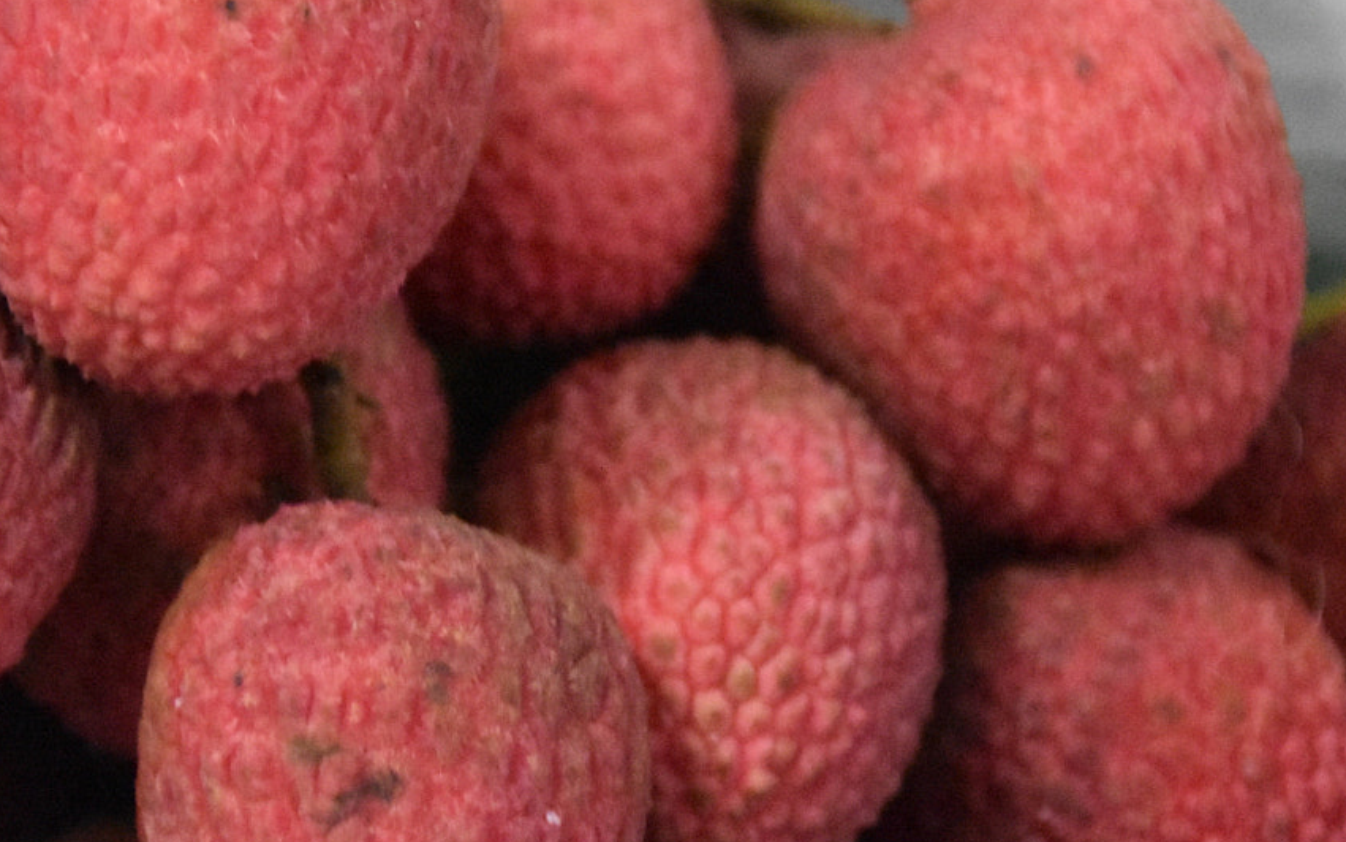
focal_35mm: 247
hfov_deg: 8.5
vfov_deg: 5.3
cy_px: 416
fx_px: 9061
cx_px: 497
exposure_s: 1/50
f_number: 5.3
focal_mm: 86
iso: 12800
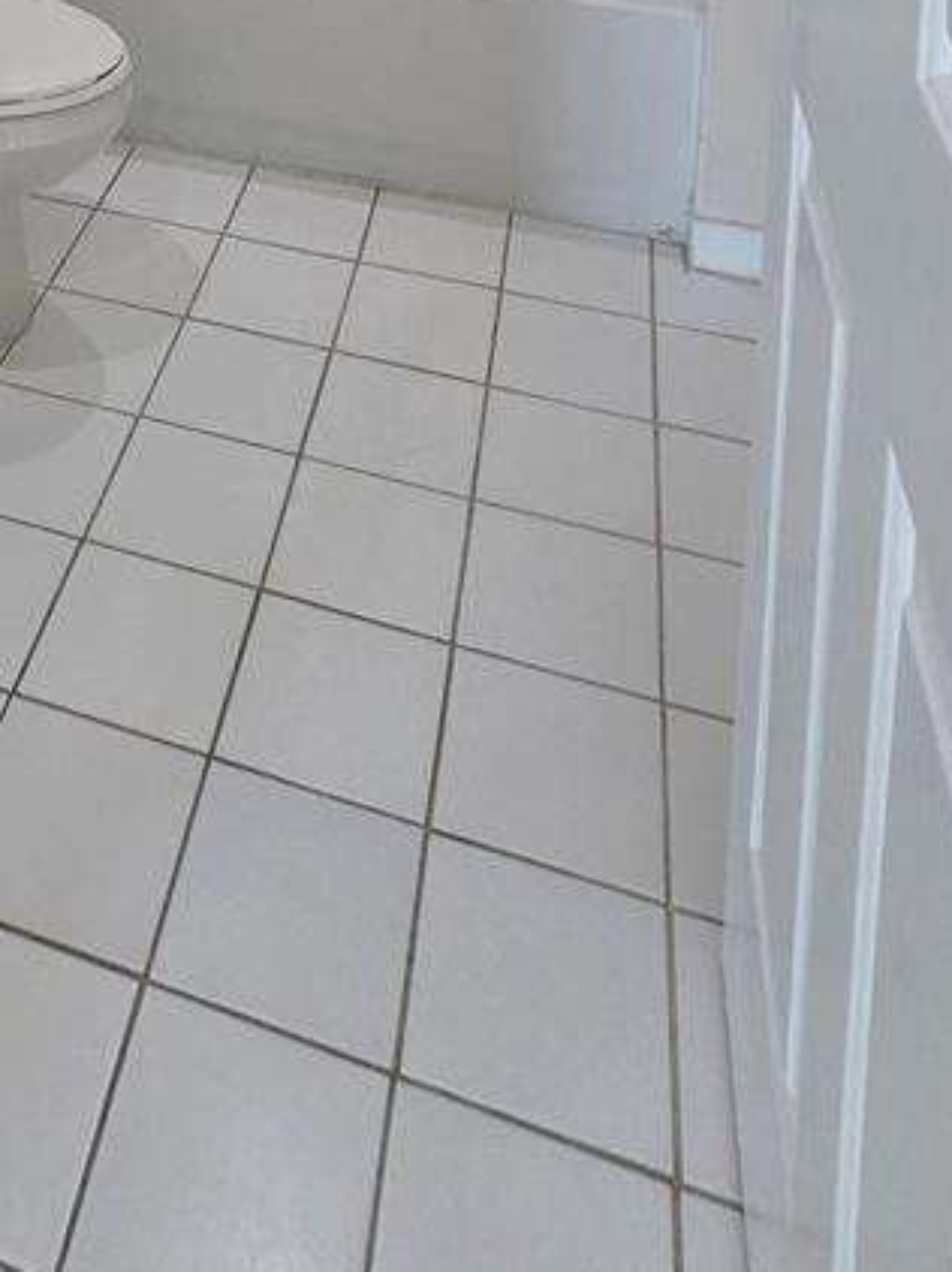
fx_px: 1358
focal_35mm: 37
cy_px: -479
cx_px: 127
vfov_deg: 32.8
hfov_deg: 36.6
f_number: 2.2
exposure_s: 1/60
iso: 80
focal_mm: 2.2
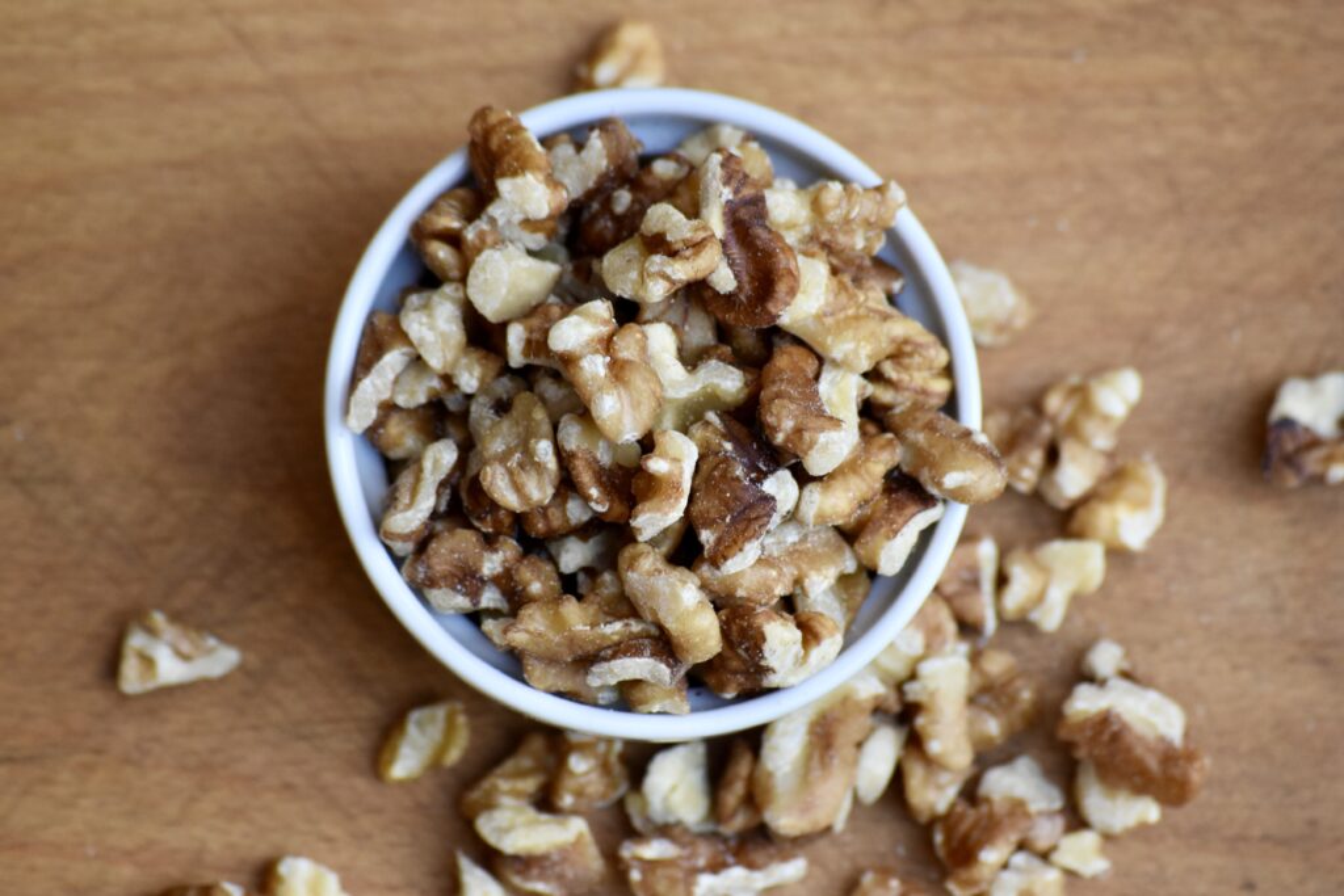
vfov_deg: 7.0
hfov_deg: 10.5
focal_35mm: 195
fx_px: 7281
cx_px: 672
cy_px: 448
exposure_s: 1/250
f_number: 4.8
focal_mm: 130
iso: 1000
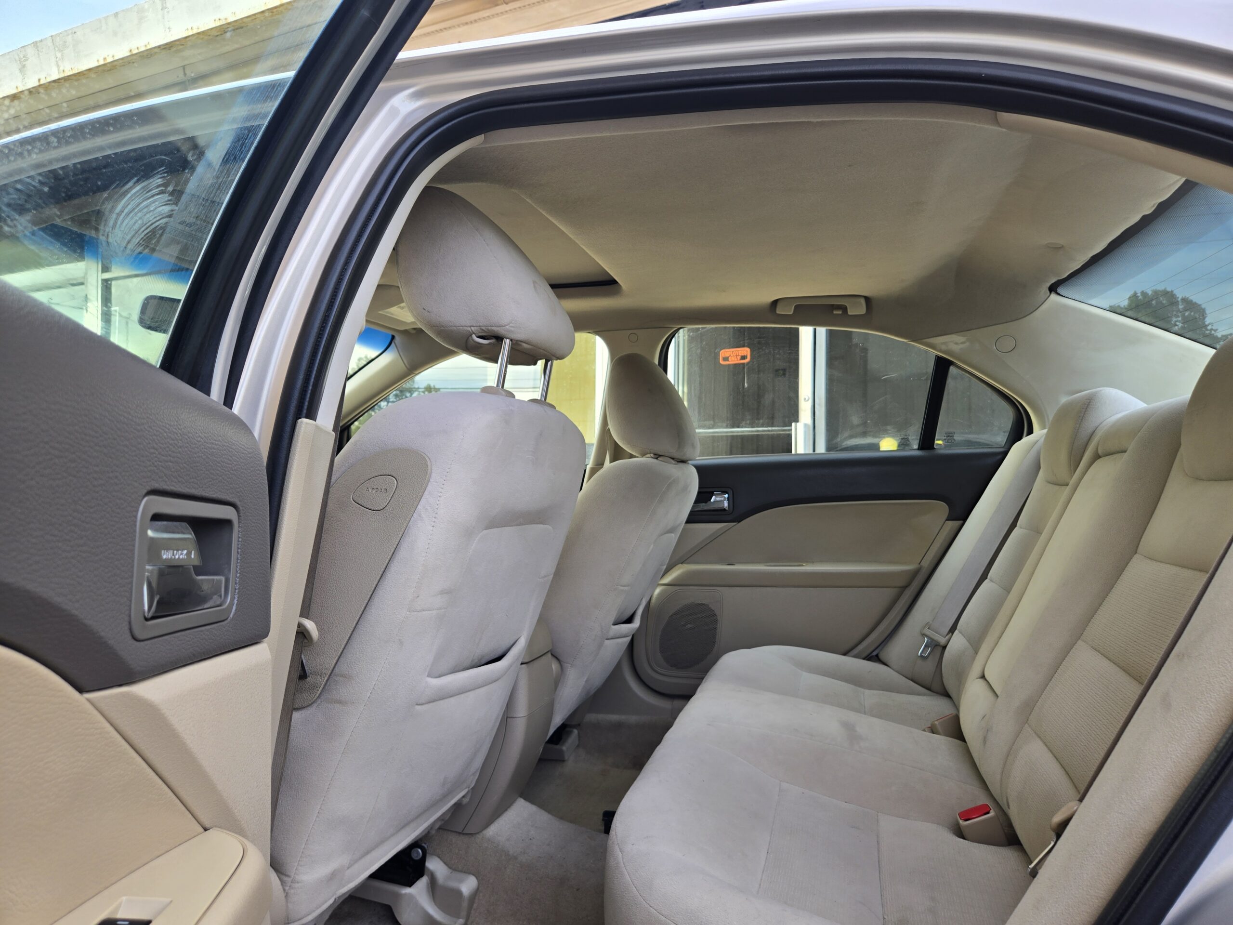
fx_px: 819
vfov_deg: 58.9
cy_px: 462
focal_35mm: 23
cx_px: 616
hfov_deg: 73.9
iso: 32
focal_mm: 5.4
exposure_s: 1/180
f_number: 1.8
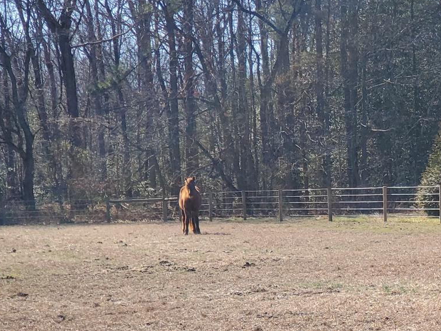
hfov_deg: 13.5
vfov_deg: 10.5
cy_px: 321
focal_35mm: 140
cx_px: 586
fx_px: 1784
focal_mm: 6
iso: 50
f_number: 2.4
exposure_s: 1/379
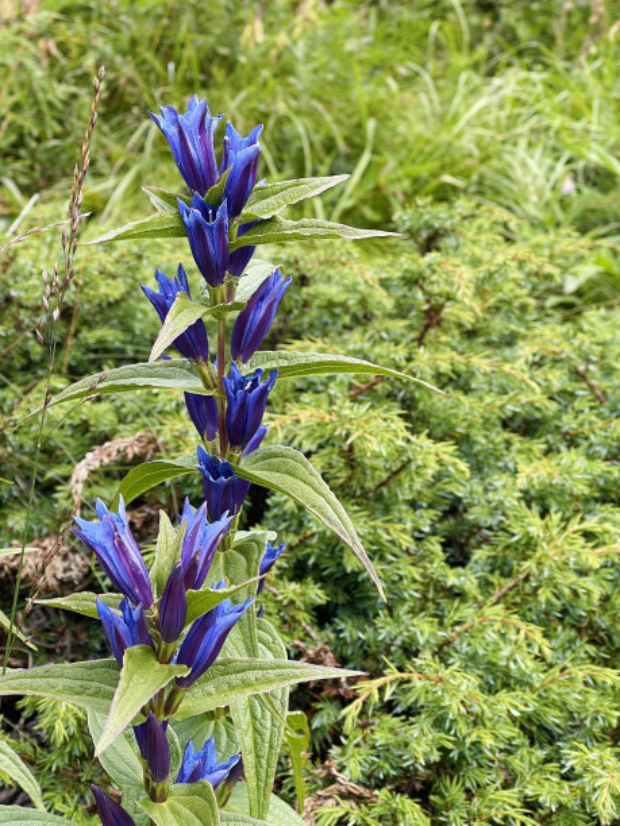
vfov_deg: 30.3
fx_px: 1528
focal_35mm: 64
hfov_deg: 22.9
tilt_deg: -0.4
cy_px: 413
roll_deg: -0.2
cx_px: 310
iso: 20
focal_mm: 7.5
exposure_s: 1/183
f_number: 2.2
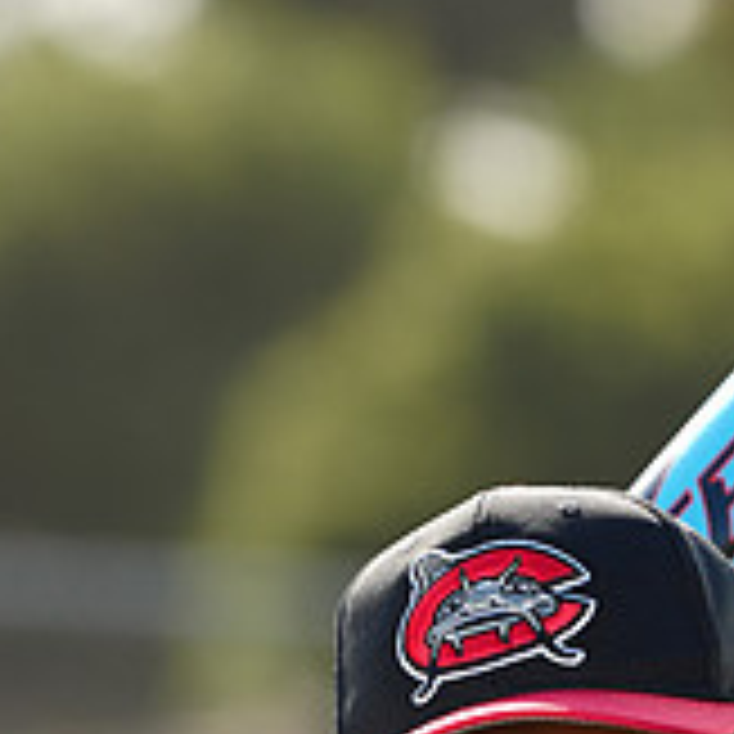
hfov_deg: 2.9
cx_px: 453
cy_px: 1027
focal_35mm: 606
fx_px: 14538
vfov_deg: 2.9
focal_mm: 200
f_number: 4.5
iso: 64
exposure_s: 1/250
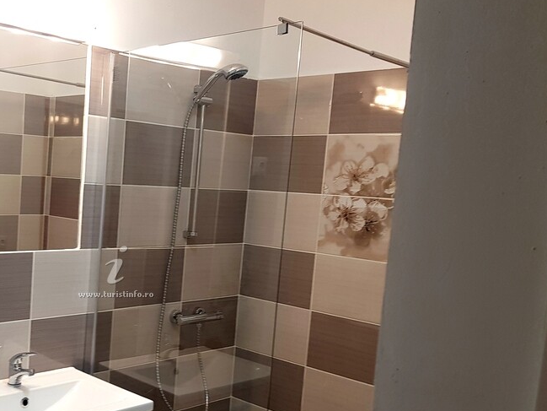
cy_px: 273
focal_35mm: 41
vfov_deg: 34.8
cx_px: 119
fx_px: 648
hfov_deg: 43.8
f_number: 1.7
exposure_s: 1/50
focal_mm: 4.2
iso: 64
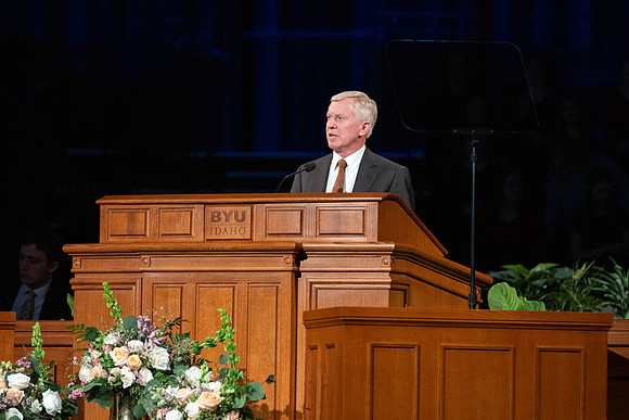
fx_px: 5159
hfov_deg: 7.0
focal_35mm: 295
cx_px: 367
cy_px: 136
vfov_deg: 4.7
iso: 2500
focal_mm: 200
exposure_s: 1/250
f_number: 3.5
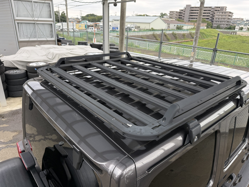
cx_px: 124
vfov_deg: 56.8
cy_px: 94
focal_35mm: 24
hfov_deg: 71.6
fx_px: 173
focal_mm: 6.76
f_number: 1.78
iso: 80
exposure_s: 1/419
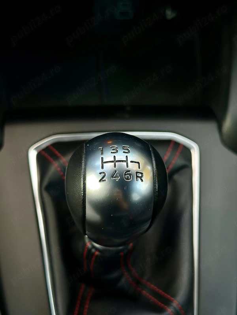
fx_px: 438
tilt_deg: -56.4
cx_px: 118
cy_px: 158
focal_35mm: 48
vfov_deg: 39.7
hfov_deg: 30.3
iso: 160
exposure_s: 1/60
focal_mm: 6.86
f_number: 1.78
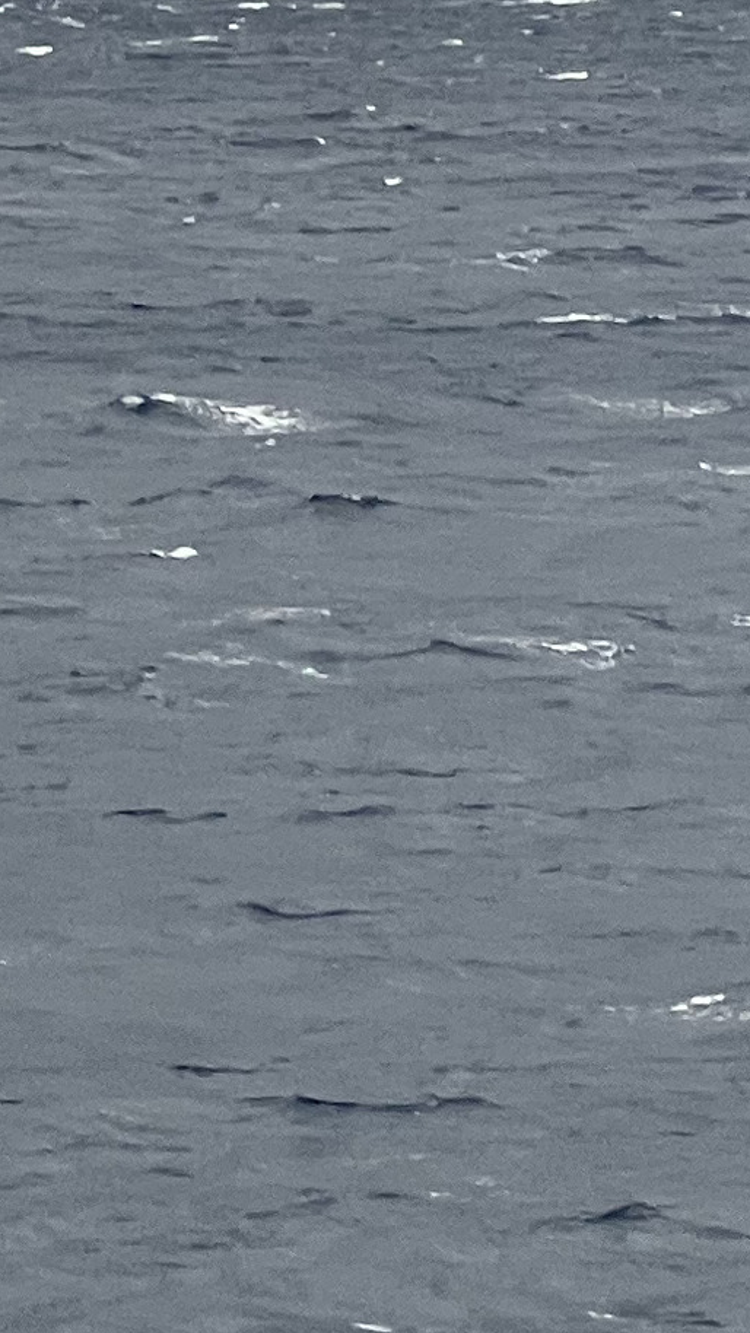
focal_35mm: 367
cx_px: -681
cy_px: -230
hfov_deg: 3.3
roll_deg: +0.4
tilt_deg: -0.1
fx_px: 12978
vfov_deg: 5.9
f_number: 2.8
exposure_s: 1/122
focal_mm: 9
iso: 100
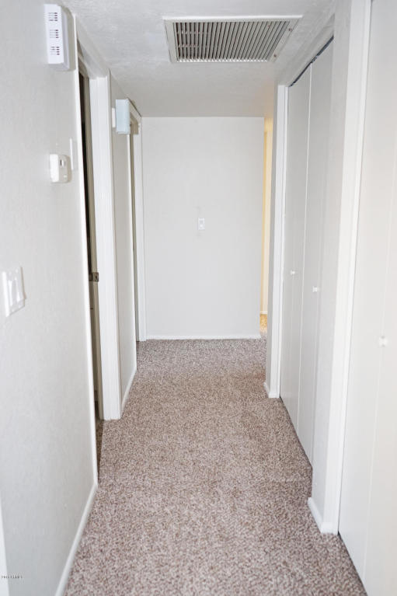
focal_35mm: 28
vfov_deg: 65.5
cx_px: 198
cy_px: 298
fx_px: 463
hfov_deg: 46.4
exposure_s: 1/160
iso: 1000
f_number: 3.5
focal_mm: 28
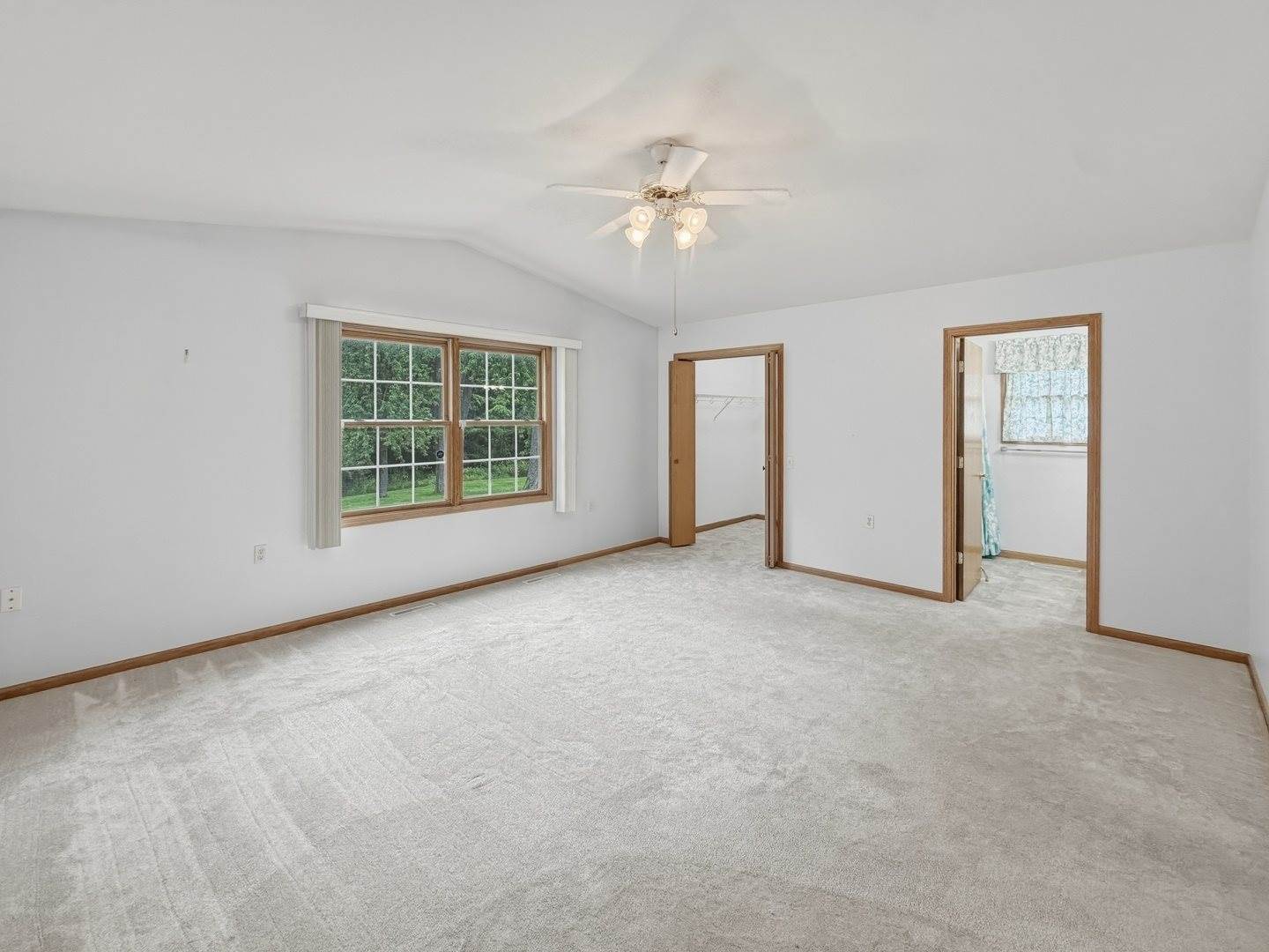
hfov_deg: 102.1
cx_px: 634
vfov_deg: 85.7
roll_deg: +0.8
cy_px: 476
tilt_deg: -5.7
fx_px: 513
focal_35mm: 14
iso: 160
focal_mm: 2.2
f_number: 2.2
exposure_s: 1/120
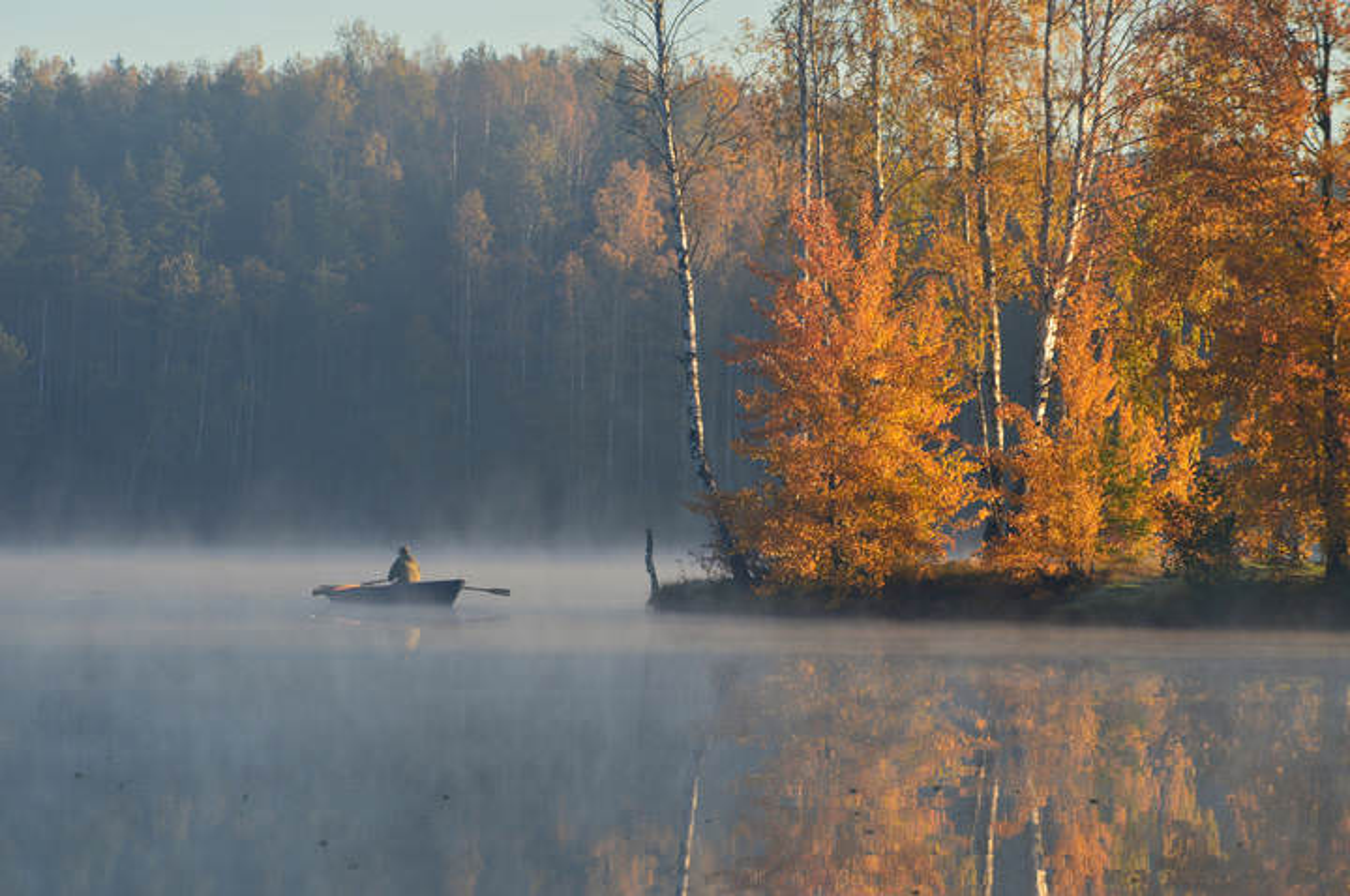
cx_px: 675
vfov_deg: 6.5
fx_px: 7864
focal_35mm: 210
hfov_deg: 9.8
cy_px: 448
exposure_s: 1/80
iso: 200
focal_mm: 140
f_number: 11
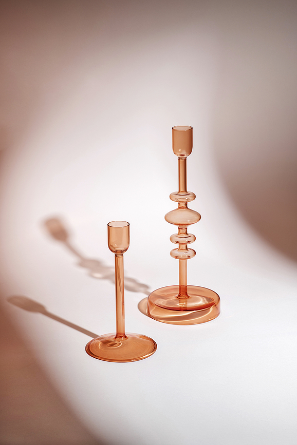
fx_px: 1052
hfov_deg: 16.1
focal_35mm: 85
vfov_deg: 23.9
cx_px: 148
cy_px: 222
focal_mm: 85
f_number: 16
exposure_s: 1/20
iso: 125
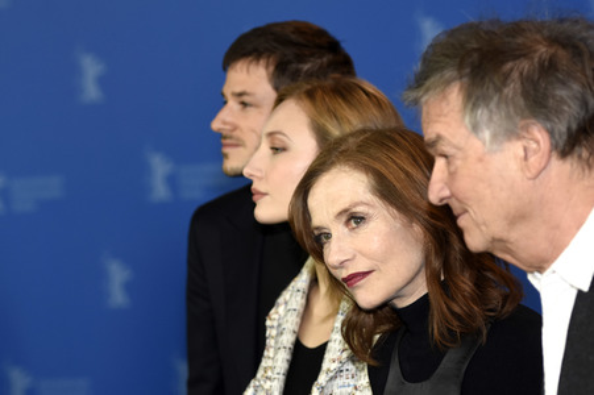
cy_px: 198
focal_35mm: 142
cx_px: 297
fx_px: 2349
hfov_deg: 14.4
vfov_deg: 9.6
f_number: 3.2
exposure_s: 1/500
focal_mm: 95
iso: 640
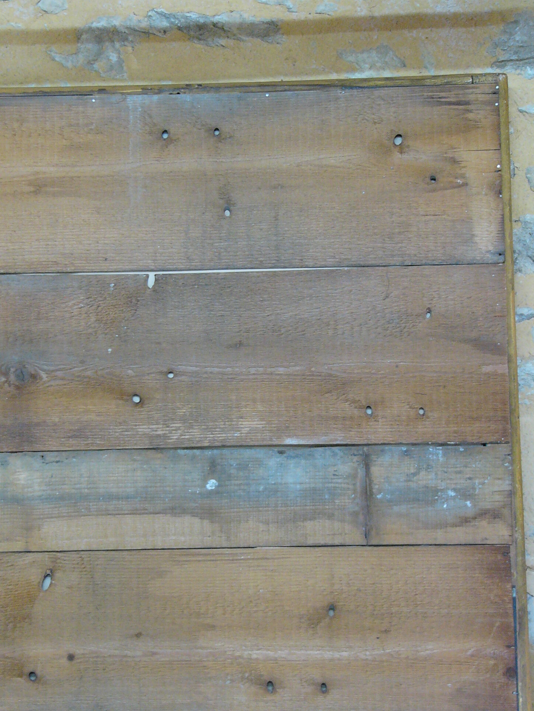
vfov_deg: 26.0
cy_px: 407
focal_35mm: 75
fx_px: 1542
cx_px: 221
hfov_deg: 19.6
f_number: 2.8
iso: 200
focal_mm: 10.5
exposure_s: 1/10
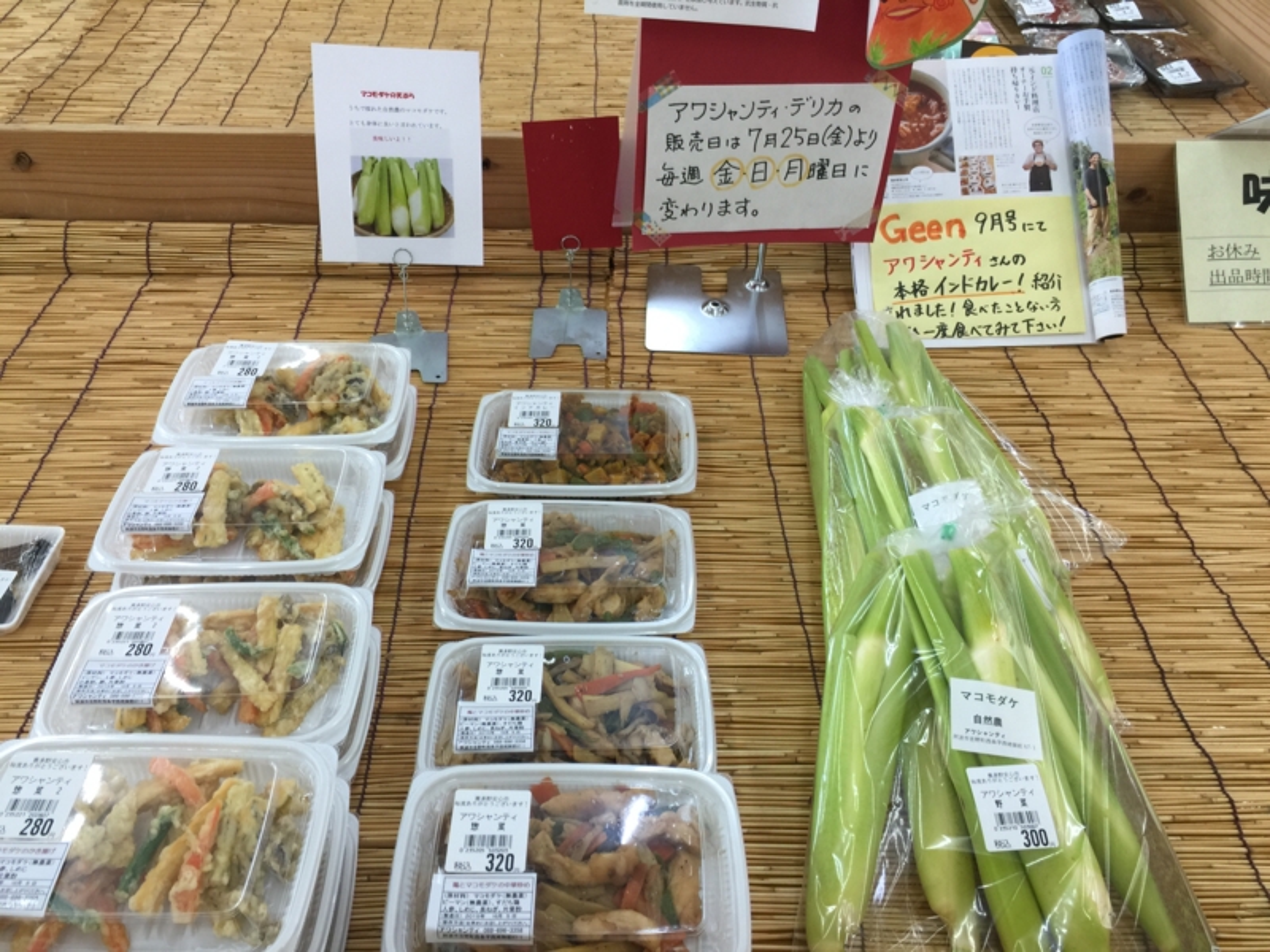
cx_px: 635
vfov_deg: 48.2
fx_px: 1064
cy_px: 476
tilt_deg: -41.8
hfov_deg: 61.7
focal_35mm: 29
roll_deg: -1.6
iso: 32
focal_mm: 4.15
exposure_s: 1/40
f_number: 2.2
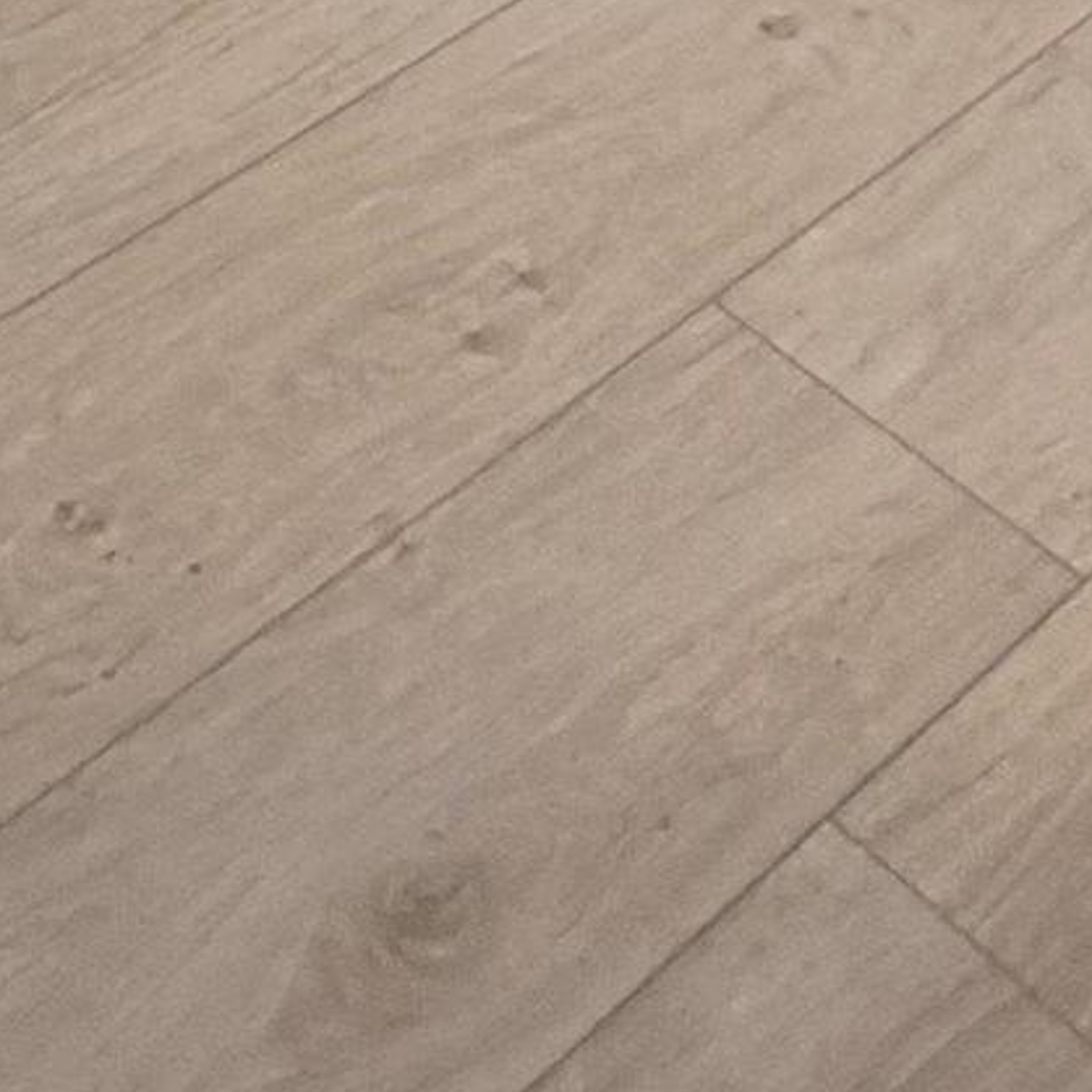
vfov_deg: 13.1
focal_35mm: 91
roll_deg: +1.4
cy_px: -1688
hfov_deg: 17.1
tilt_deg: -10.7
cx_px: -596
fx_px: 3248
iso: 125
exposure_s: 1/120
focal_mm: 2.22
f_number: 2.2
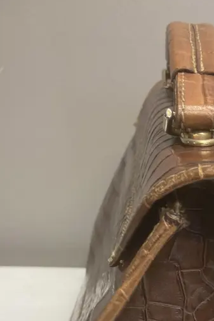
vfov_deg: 31.4
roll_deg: -1.9
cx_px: 178
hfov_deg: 22.6
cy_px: 321
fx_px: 526
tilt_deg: -26.3
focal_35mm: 59
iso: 100
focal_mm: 3.99
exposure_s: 1/50
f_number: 1.8
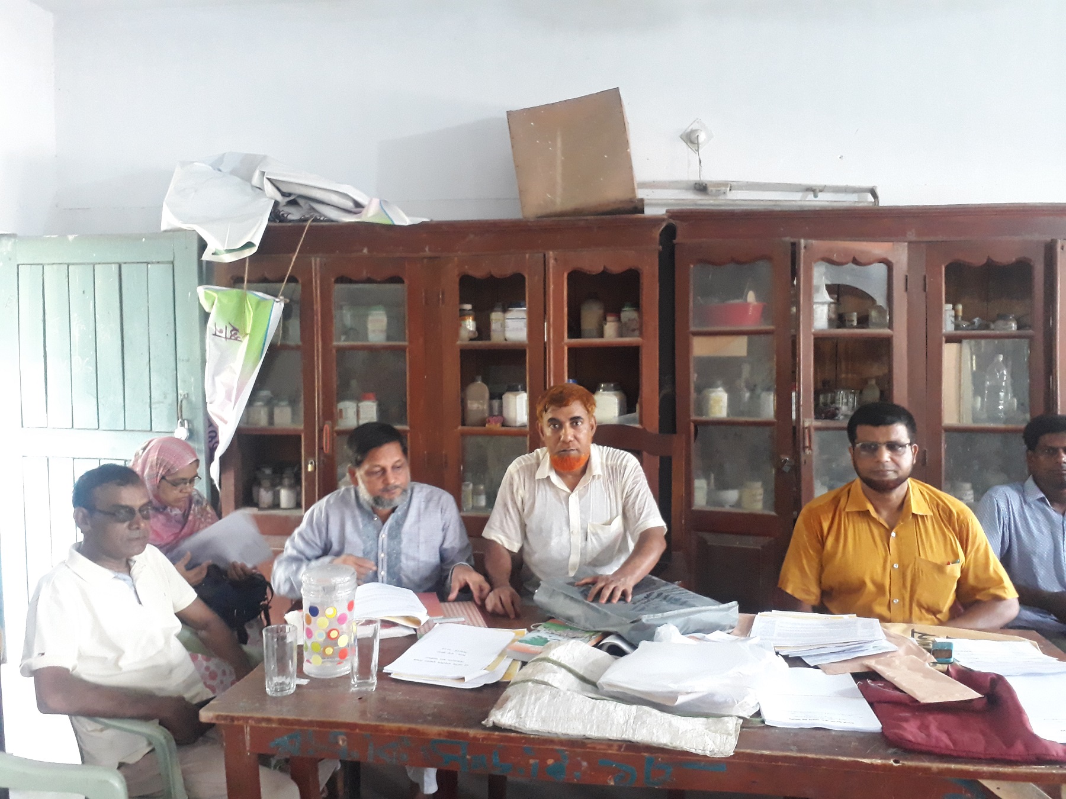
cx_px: 533
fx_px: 831
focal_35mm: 27
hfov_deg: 65.3
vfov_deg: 51.4
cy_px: 400
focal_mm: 3.6
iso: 400
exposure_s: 1/17
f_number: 1.9
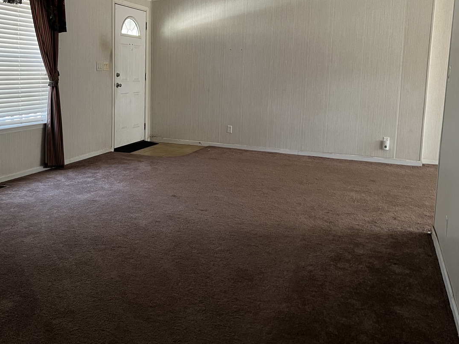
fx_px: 464
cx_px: 184
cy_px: 120
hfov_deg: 52.3
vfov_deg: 40.3
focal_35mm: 35
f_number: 1.5
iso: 200
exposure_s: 1/60
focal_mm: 5.7
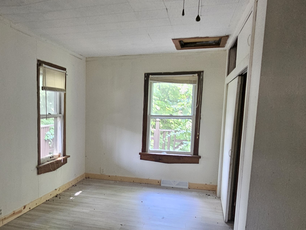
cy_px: 152
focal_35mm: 31
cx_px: 69
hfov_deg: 55.0
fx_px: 274
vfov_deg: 44.8
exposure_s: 1/40
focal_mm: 2.2
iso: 320
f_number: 2.2
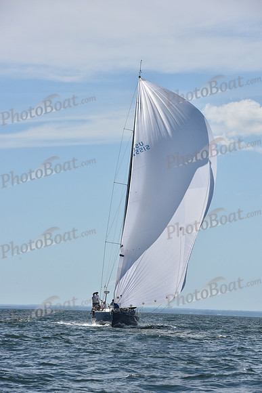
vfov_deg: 13.2
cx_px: 131
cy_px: 196
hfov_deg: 8.9
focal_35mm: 155
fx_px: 1691
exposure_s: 1/1250
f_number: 10
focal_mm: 155
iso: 320
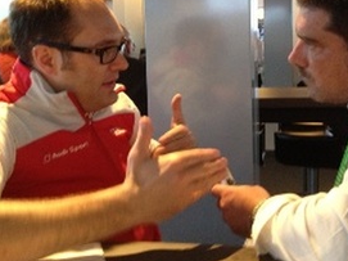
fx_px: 553
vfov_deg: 26.4
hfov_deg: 34.8
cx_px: 209
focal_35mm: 55
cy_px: 96
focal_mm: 4.28
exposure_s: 1/20
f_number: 2.4
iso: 320
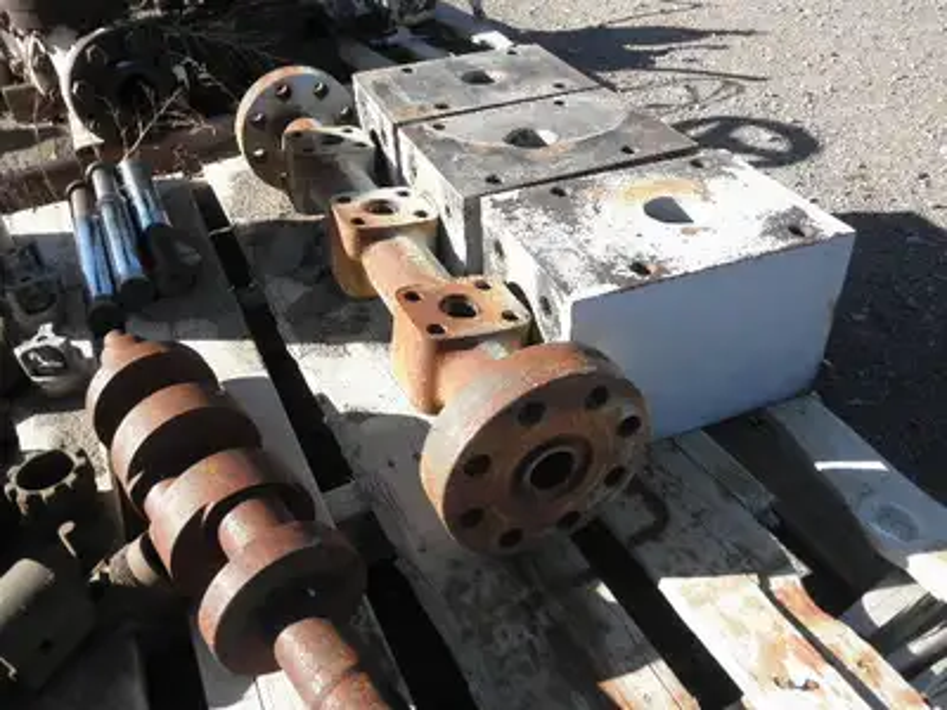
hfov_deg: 63.4
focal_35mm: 28
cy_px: 355
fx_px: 766
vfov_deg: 49.7
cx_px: 474
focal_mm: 5
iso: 64
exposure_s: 1/50
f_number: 8.5
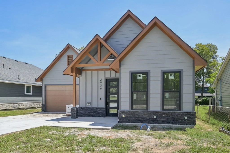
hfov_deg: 70.4
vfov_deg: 50.5
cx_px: 115
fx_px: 163
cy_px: 76
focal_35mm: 26
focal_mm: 25.5
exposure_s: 1/640
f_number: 8
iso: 400
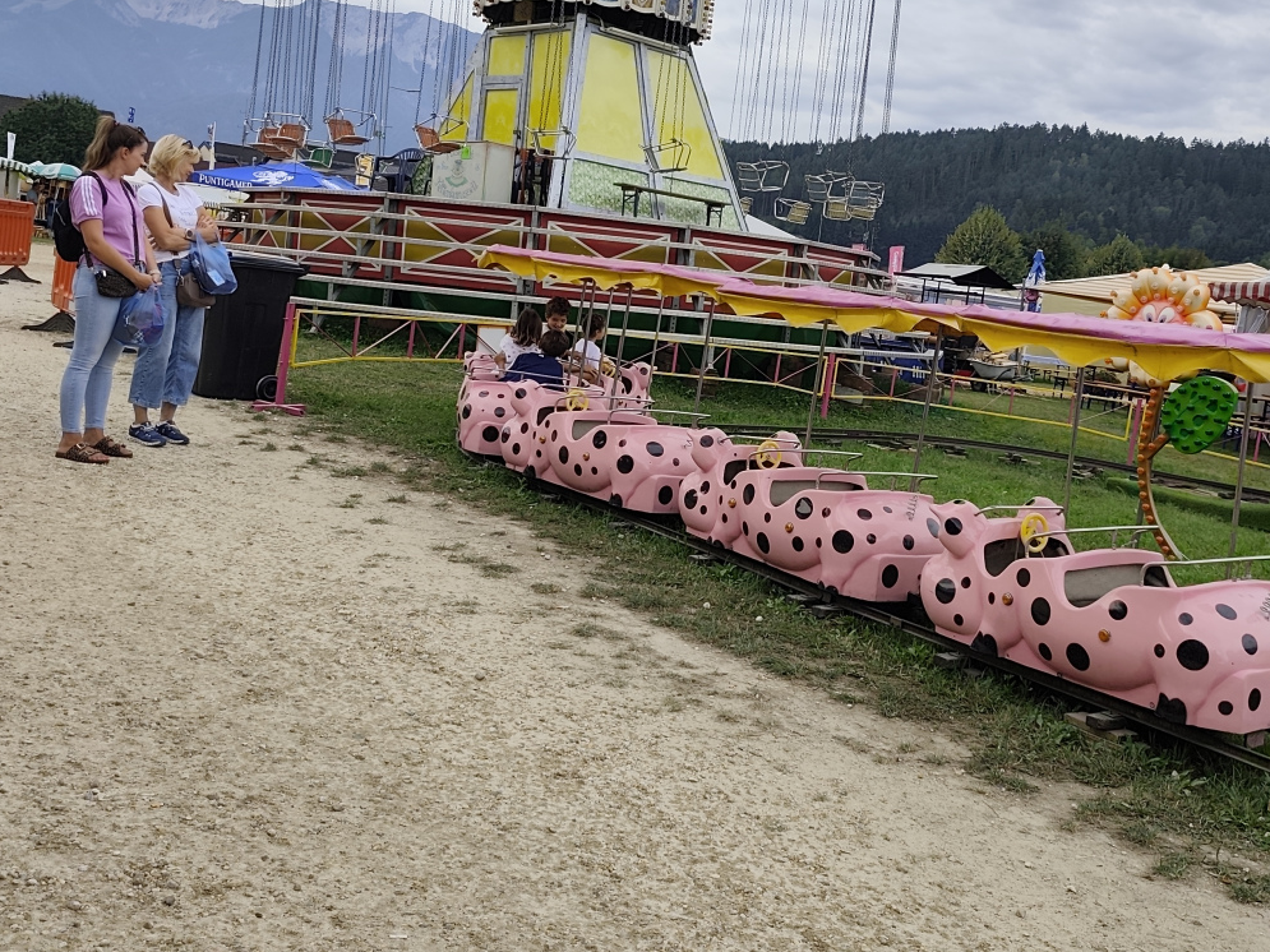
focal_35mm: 37
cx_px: 717
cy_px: 355
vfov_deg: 38.4
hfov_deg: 50.0
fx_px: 1357
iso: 50
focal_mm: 6.19
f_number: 1.65
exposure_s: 1/577
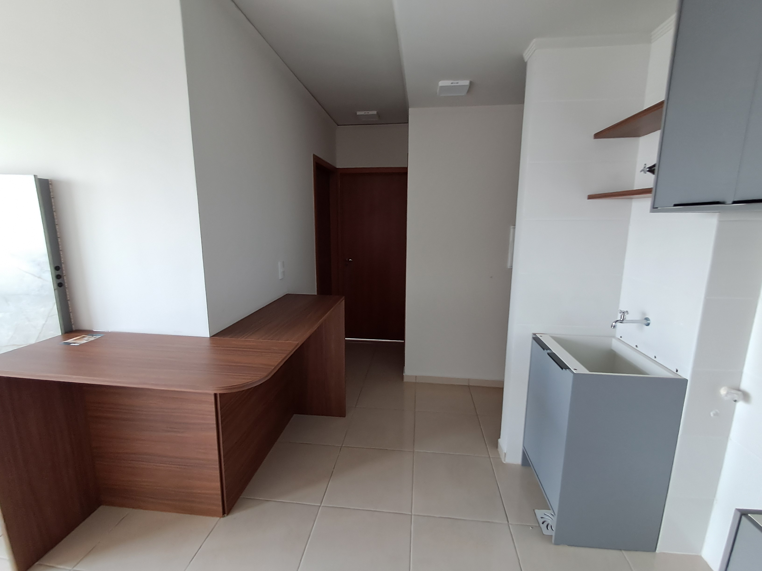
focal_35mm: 16
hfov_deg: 94.5
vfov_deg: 78.1
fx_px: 352
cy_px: 286
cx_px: 381
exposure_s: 1/40
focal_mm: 1.64
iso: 125
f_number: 2.2
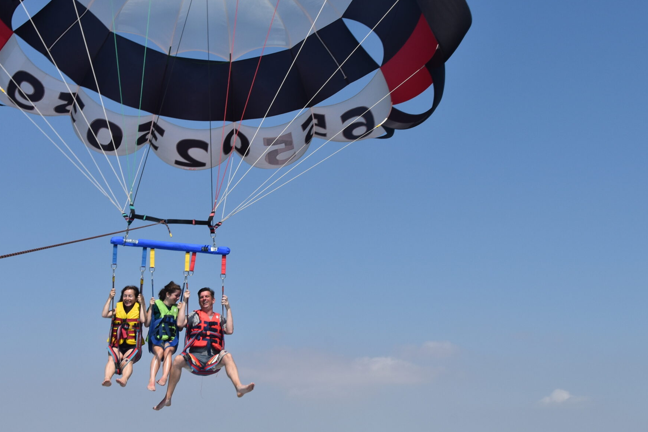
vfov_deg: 23.8
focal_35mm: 57
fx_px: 1026
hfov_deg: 35.0
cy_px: 238
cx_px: 303
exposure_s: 1/500
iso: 200
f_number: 11
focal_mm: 26
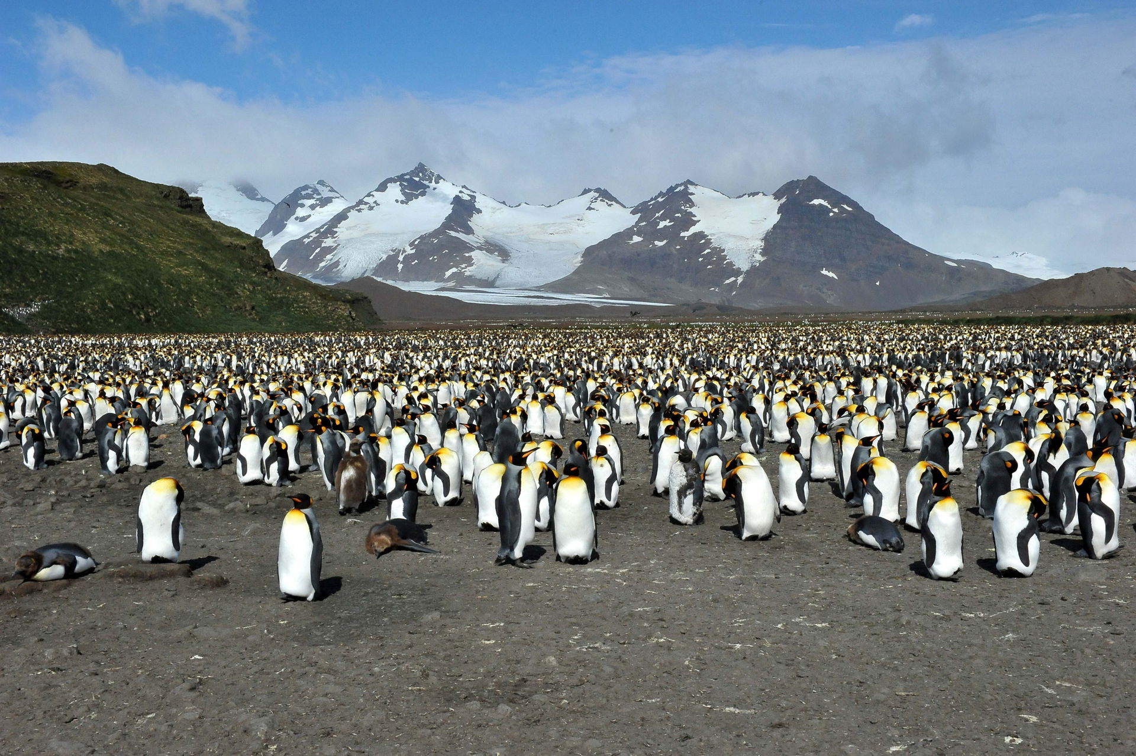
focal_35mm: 44
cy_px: 378
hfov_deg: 44.5
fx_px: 1388
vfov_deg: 30.5
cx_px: 568
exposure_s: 1/1600
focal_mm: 44
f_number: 22
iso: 2000
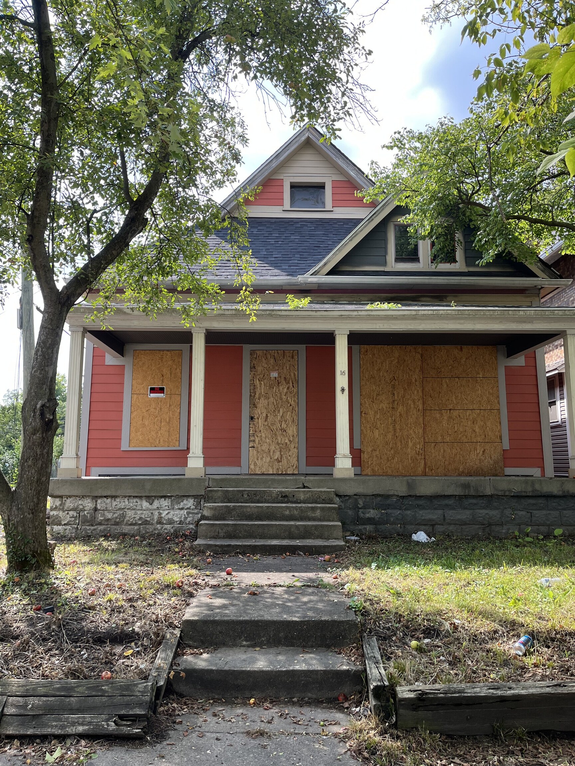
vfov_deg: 67.3
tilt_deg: +10.3
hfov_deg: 53.1
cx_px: 288
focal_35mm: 26
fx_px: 576
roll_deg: +0.1
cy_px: 383
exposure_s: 1/661
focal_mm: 5.1
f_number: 1.6
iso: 50
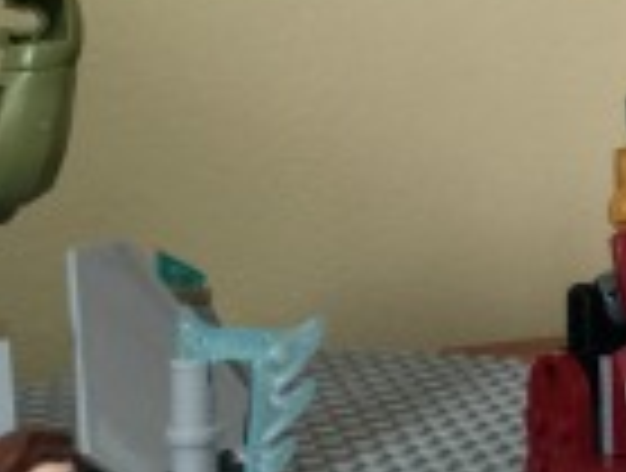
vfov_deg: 14.2
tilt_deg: -2.9
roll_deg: -0.1
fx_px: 1886
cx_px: 685
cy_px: 56
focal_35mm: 104
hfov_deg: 18.2
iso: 50
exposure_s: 1/30
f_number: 2.2
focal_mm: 4.15
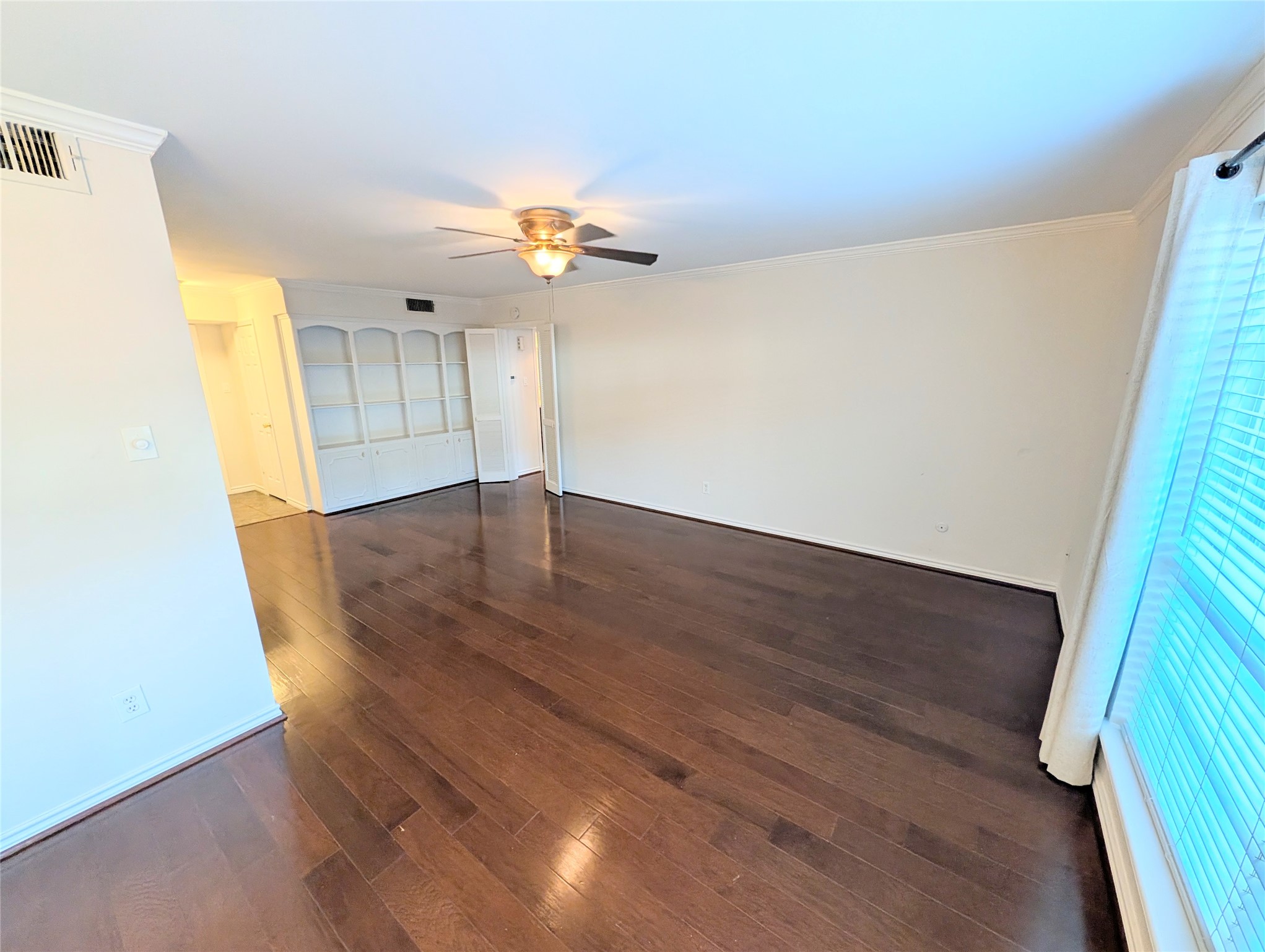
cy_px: 476
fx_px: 439
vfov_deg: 94.6
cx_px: 632
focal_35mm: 12
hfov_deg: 110.5
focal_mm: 2.02
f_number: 1.7
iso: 65
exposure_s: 1/120
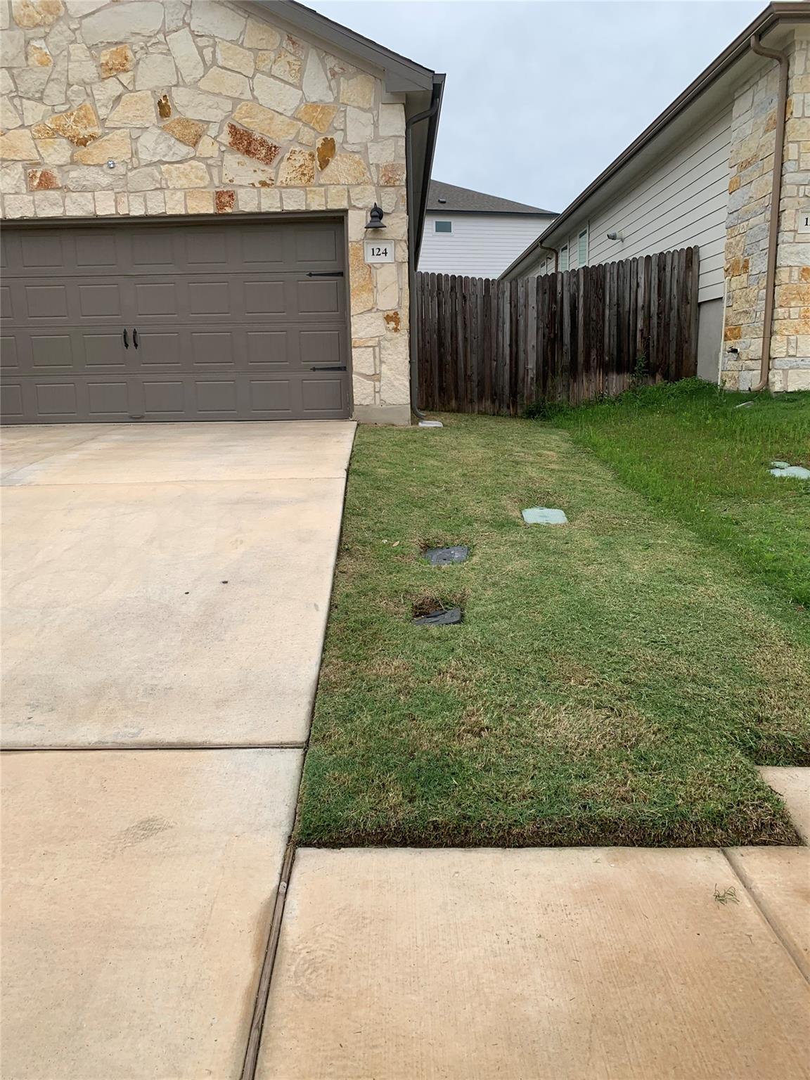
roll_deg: +0.9
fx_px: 811
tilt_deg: -11.4
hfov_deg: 53.1
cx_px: 405
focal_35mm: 26
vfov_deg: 67.3
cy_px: 540
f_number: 1.8
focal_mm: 4.25
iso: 25
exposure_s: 1/1845
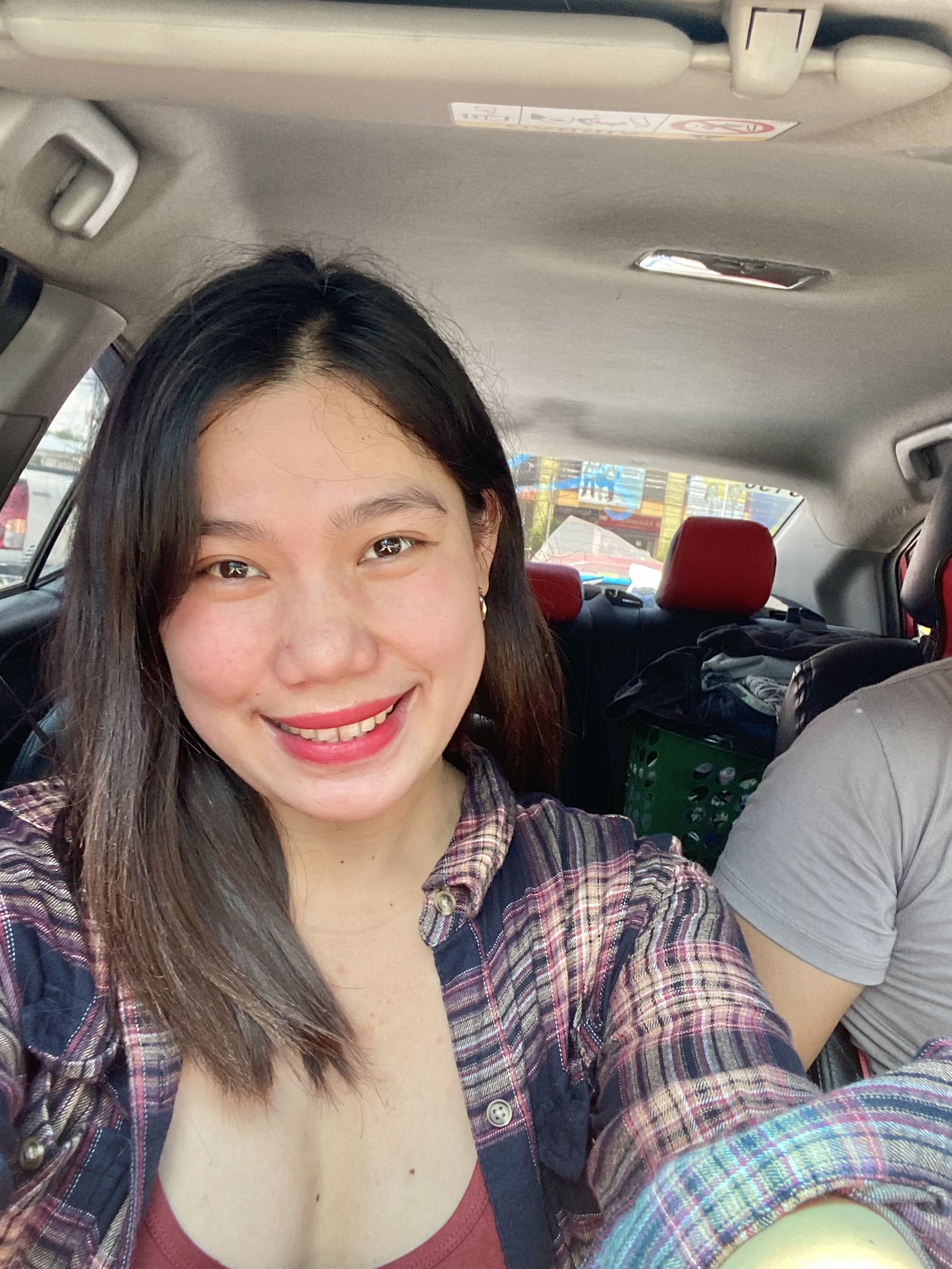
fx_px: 1100
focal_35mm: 30
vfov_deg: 60.0
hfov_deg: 46.8
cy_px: 634
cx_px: 476
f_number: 2.2
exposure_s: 1/81
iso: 100
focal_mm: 2.71
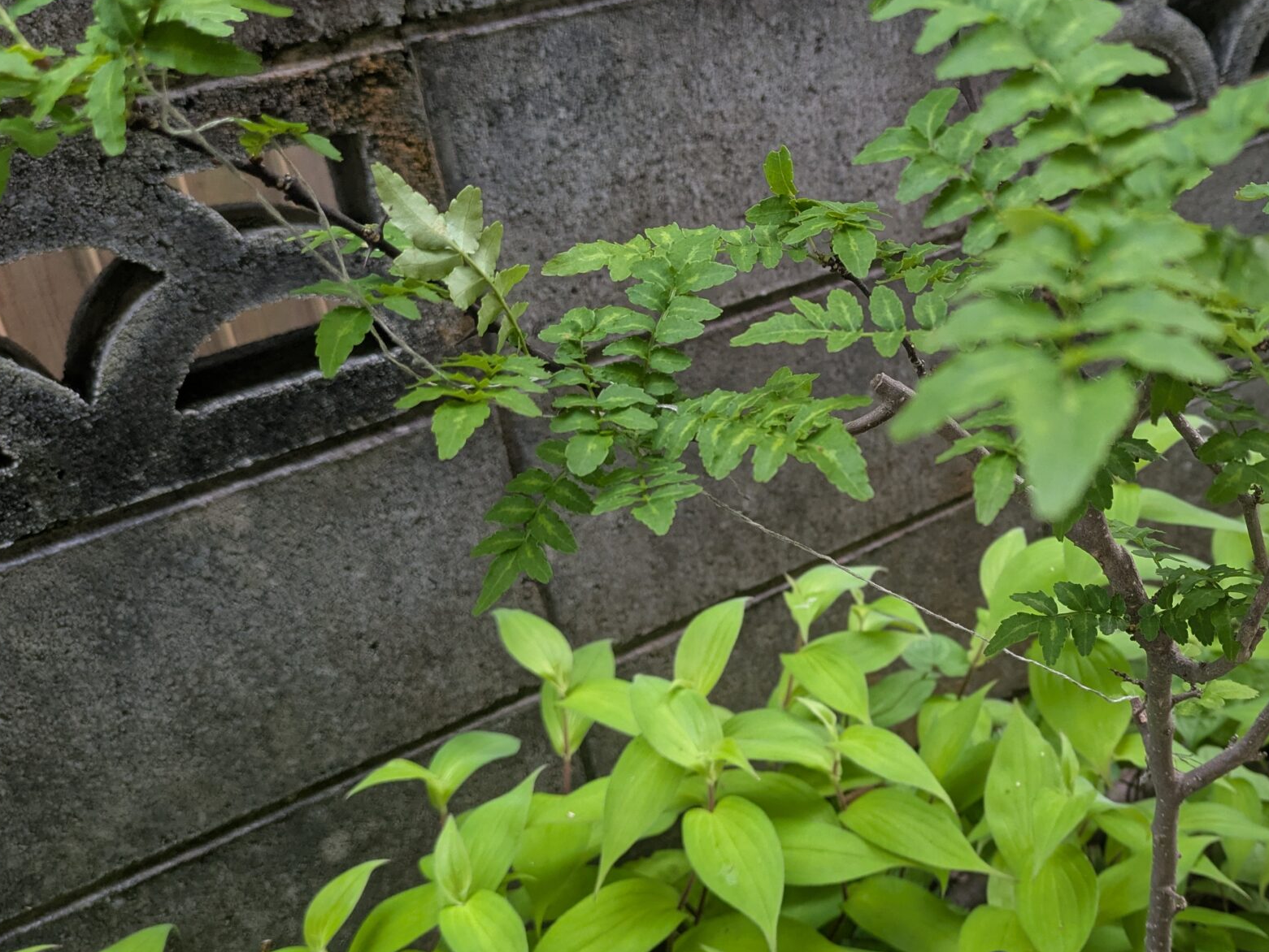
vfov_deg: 35.2
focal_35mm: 41
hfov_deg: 44.1
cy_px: 486
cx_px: 964
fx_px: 1504
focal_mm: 5.43
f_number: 1.89
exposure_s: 1/120
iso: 285
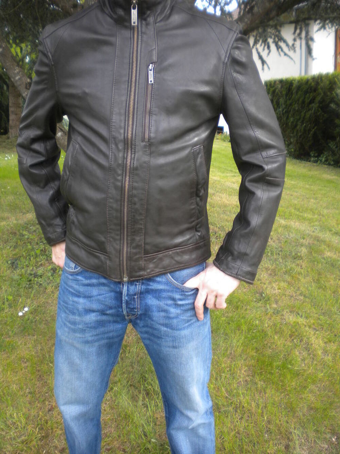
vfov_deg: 52.6
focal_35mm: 35
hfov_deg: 40.7
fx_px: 458
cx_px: 170
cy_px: 227
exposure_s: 1/66.3
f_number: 3.1
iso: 80
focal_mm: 6.3
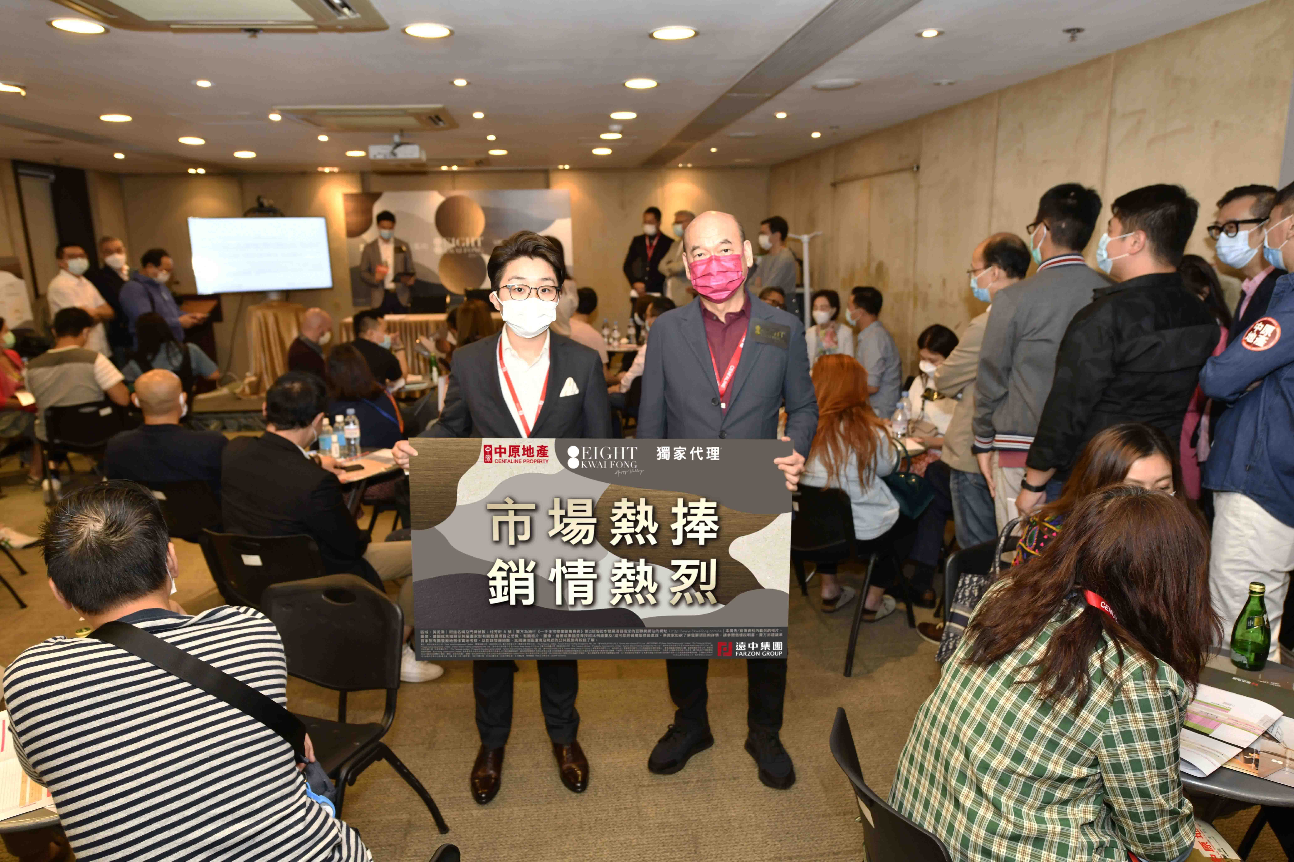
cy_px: 431
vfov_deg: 53.1
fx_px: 863
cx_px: 647
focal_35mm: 24
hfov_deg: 73.7
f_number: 5
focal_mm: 24
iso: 1250
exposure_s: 1/125
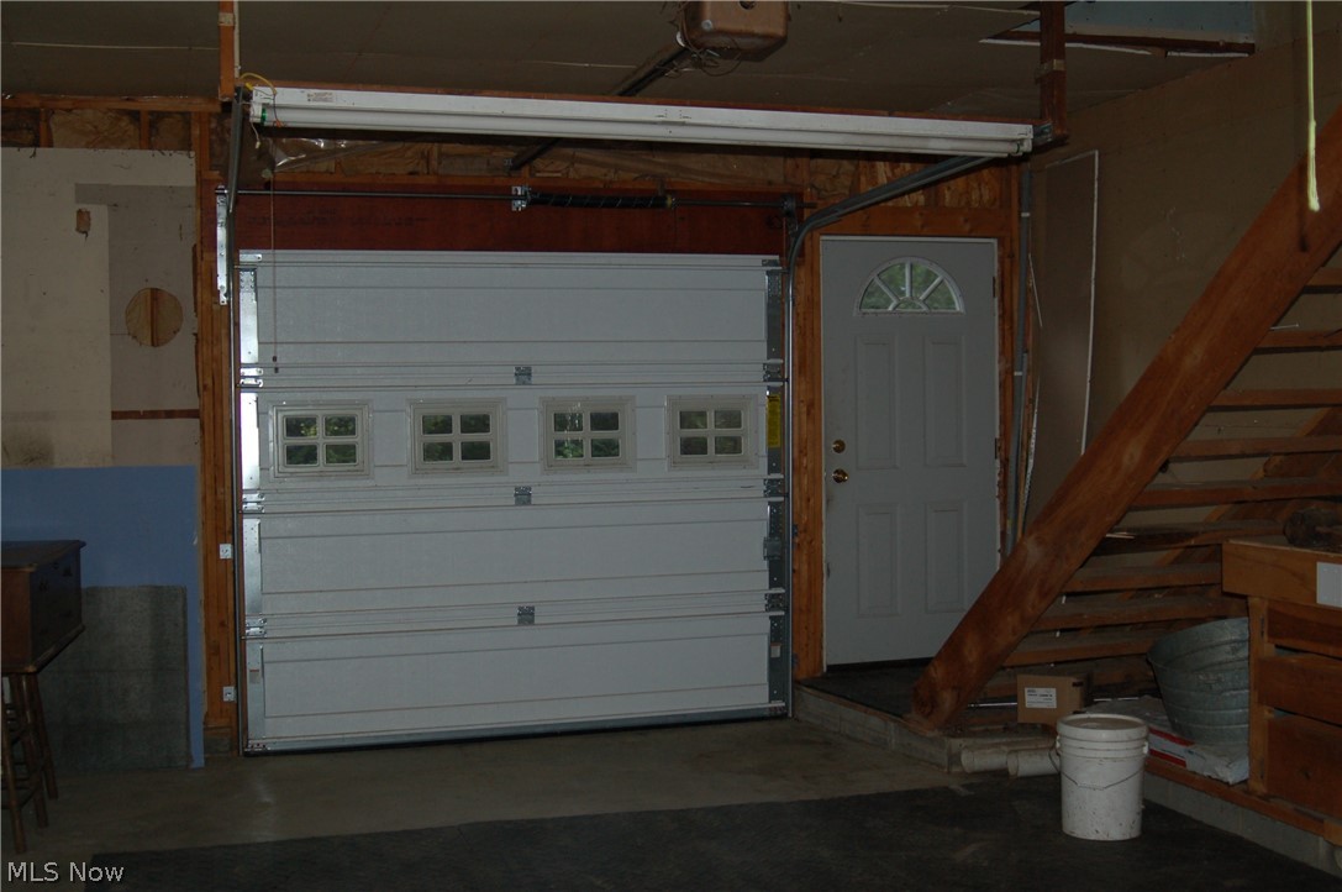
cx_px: 671
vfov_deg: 31.8
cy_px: 446
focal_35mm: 42
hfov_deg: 46.4
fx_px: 1564
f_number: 3.3
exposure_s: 1/60
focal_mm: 28
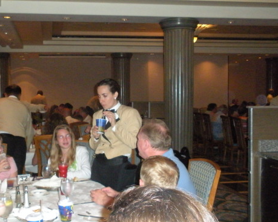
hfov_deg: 37.9
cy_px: 106
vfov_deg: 30.8
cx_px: 114
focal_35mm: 49
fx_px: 403
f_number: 3.5
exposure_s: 1/60
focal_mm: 6.3
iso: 800
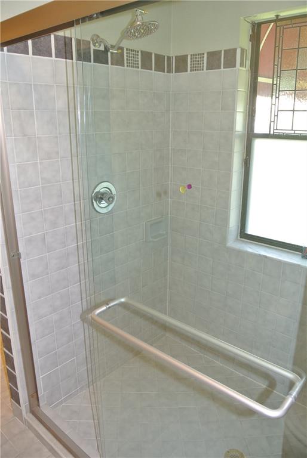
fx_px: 344
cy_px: 229
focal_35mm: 27
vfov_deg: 67.3
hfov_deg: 48.0
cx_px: 154
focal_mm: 10
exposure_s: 1/60
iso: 250
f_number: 3.5
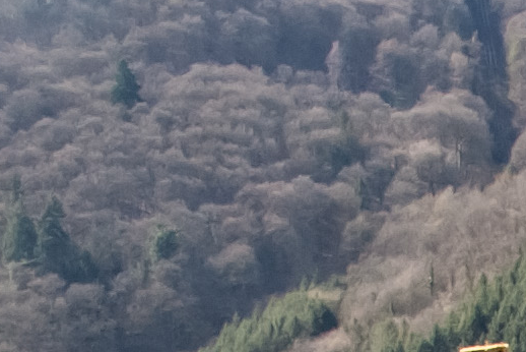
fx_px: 2953
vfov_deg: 6.4
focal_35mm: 202
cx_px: 1269
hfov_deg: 9.1
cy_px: 971
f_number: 10
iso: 100
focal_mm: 18
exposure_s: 1/100
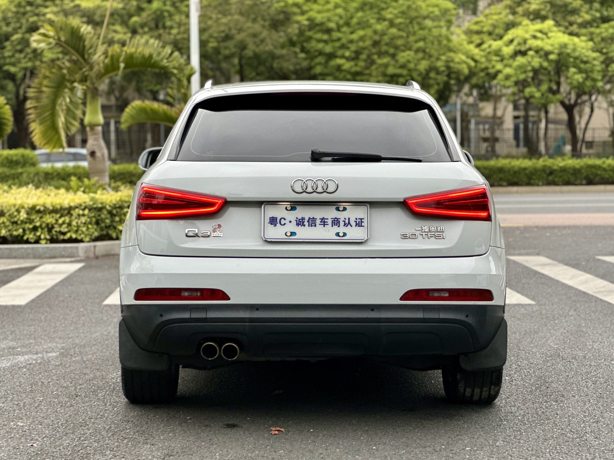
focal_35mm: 77
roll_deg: +1.4
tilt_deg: -2.2
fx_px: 1366
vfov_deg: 19.1
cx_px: 307
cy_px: 230
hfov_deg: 25.3
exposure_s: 1/121
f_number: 2.8
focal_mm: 9
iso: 80
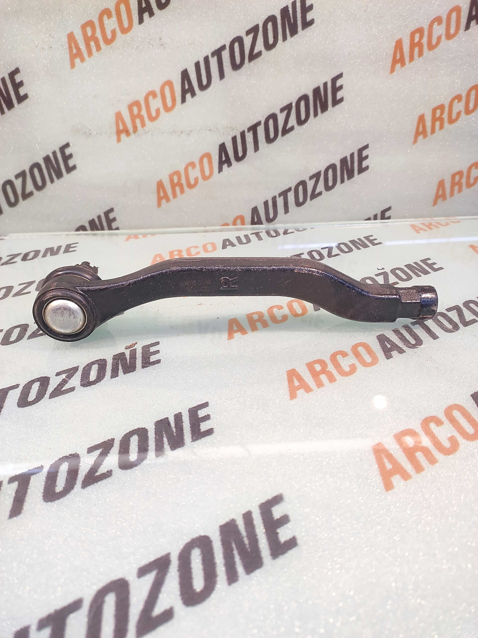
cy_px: 319
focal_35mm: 17
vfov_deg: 91.1
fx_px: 313
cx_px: 239
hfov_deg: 74.7
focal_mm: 4.74
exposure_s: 1/33
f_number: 1.79
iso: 261
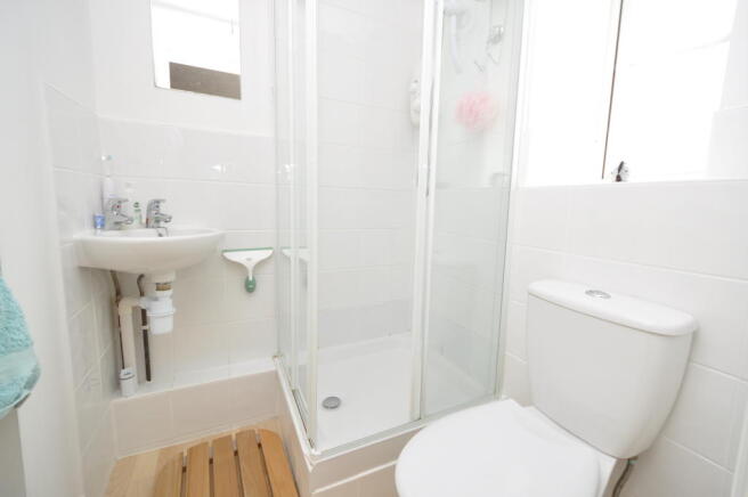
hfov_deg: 100.4
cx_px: 374
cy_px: 248
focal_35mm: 15
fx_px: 311
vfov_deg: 77.2
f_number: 4
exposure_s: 1/60
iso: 450
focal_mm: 10
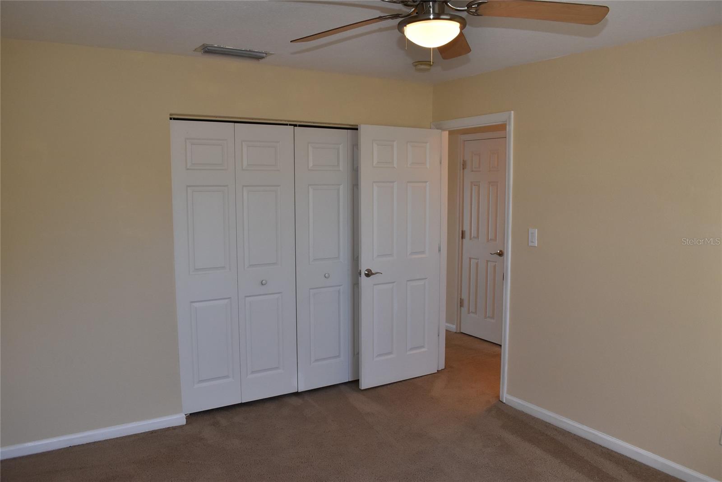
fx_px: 542
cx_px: 361
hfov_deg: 67.3
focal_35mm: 27
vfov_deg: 48.0
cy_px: 241
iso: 800
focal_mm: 18
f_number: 7.1
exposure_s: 1/100
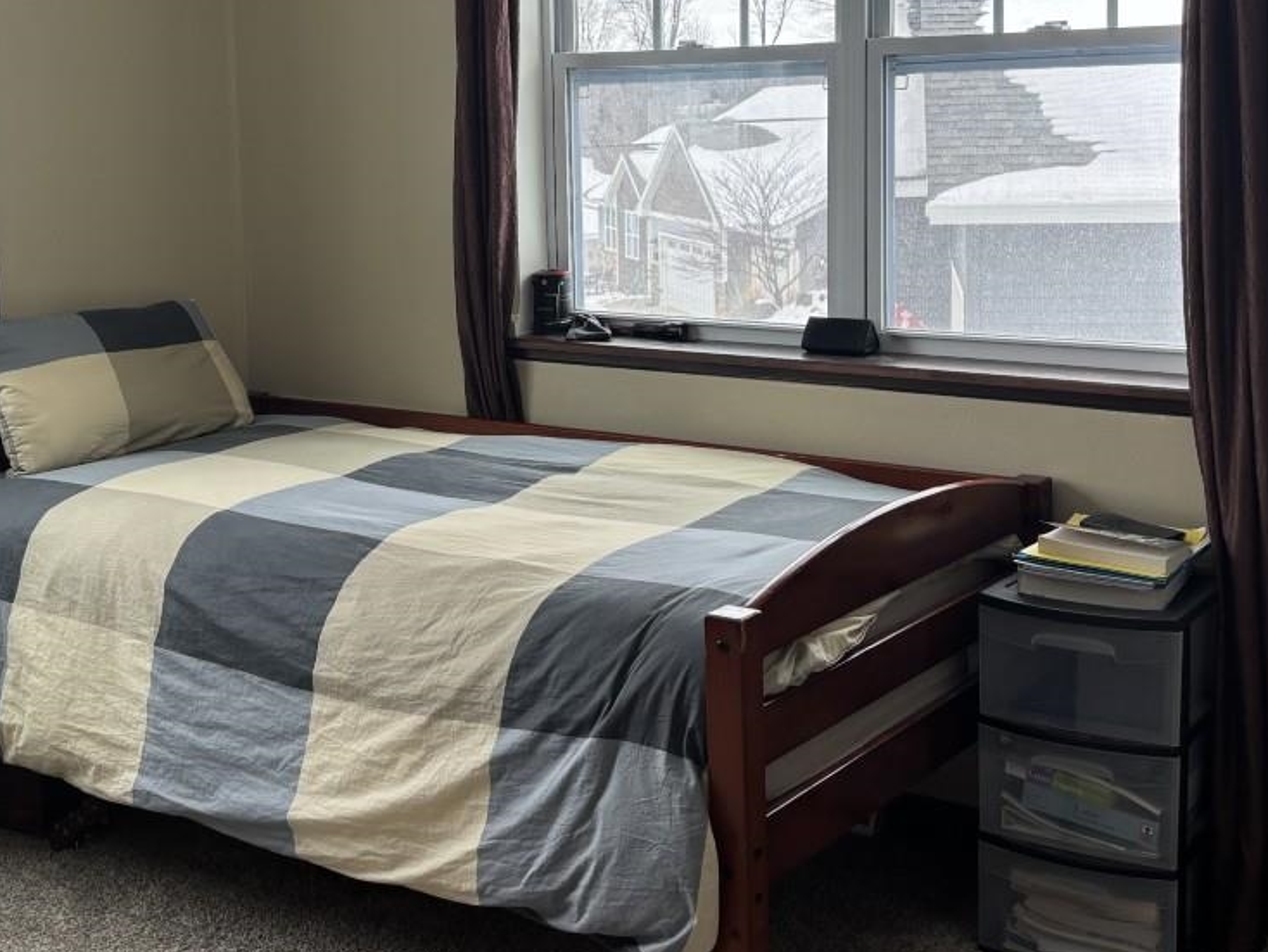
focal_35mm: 51
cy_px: 320
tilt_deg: -7.0
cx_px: 520
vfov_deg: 28.4
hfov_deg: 37.4
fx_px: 1869
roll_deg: +1.4
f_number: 1.6
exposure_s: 1/121
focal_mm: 5.96
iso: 32
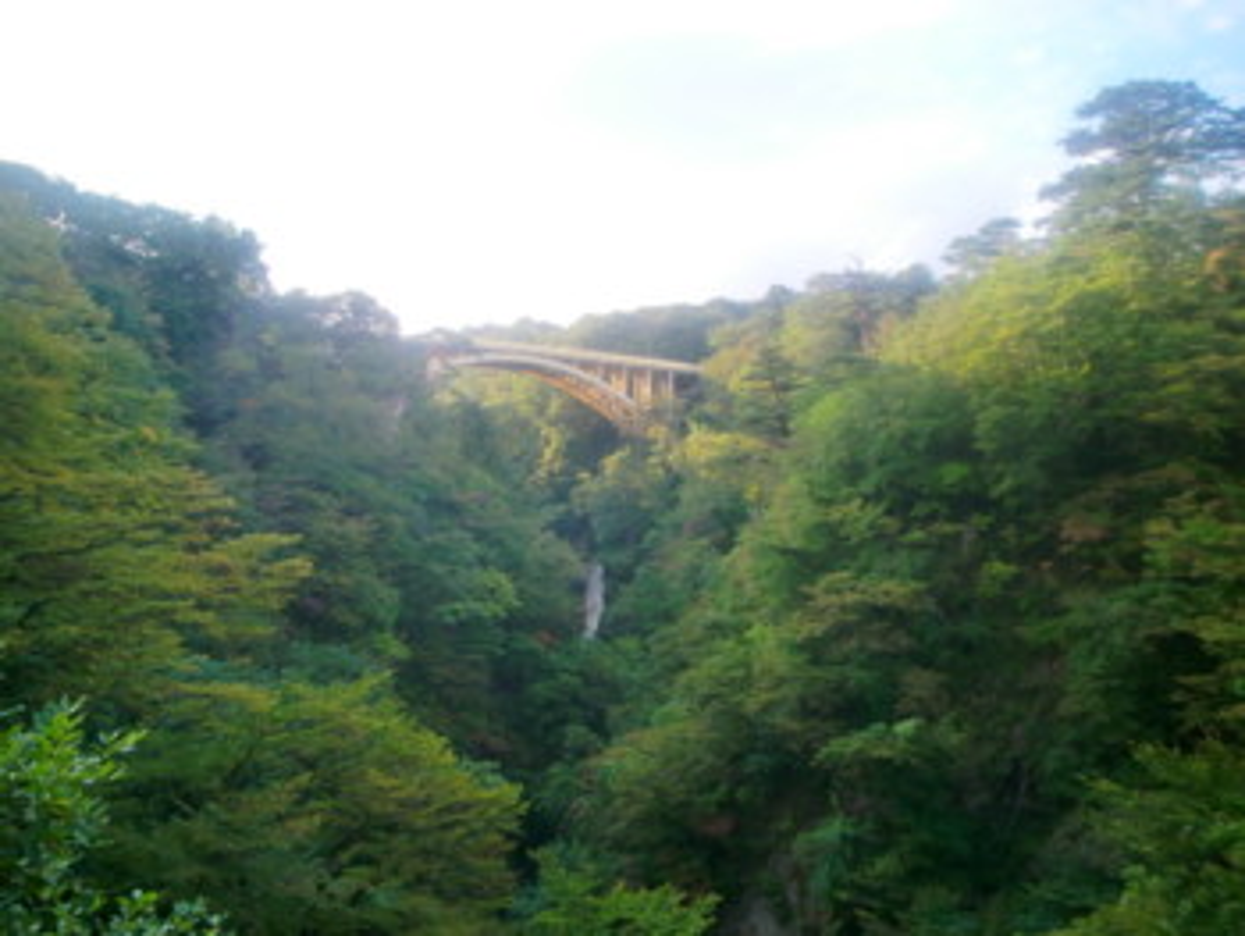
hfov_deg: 63.4
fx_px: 1008
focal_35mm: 28
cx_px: 622
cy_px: 468
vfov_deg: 49.8
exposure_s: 1/200
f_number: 2.6
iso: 64
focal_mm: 4.65
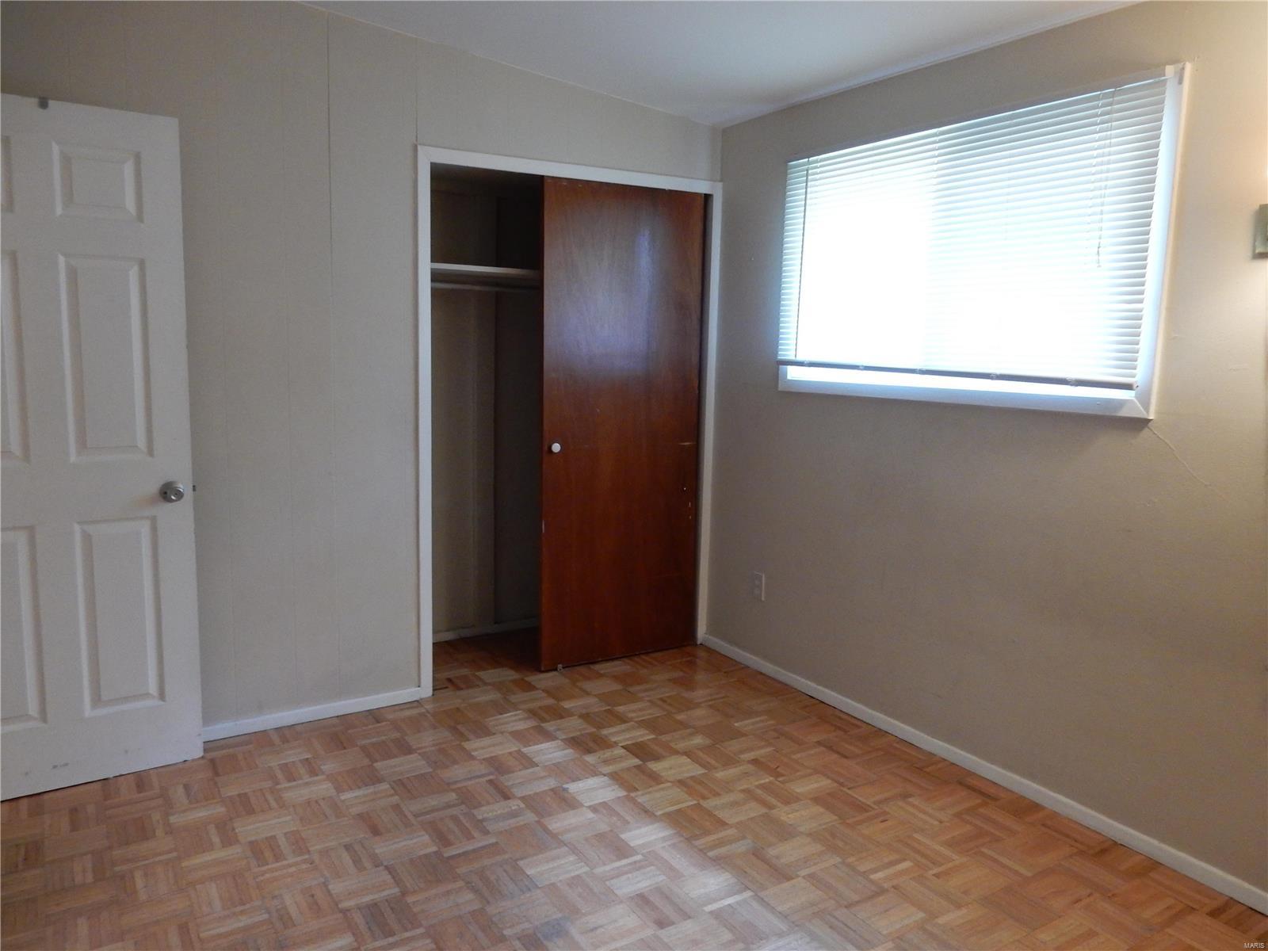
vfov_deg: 54.9
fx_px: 916
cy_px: 476
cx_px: 634
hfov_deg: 69.4
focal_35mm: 25
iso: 400
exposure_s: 1/10
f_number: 3.7
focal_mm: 4.5
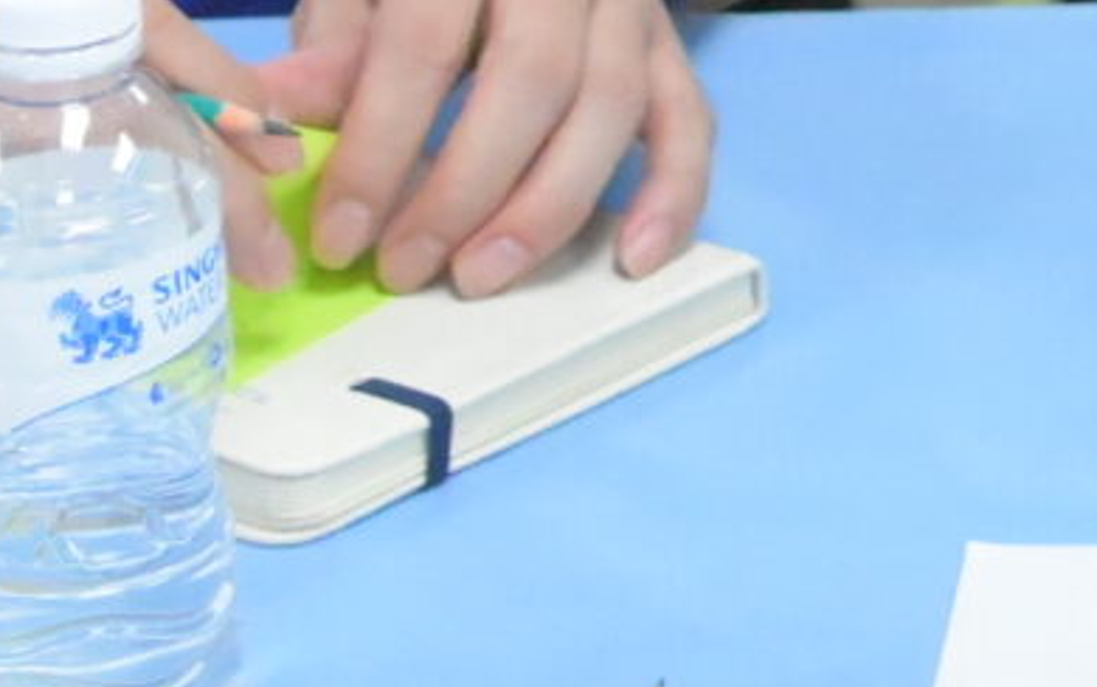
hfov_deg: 5.5
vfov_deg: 3.5
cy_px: -1021
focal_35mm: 368
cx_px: 2622
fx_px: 11005
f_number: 6.3
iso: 12800
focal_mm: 55
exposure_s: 1/400
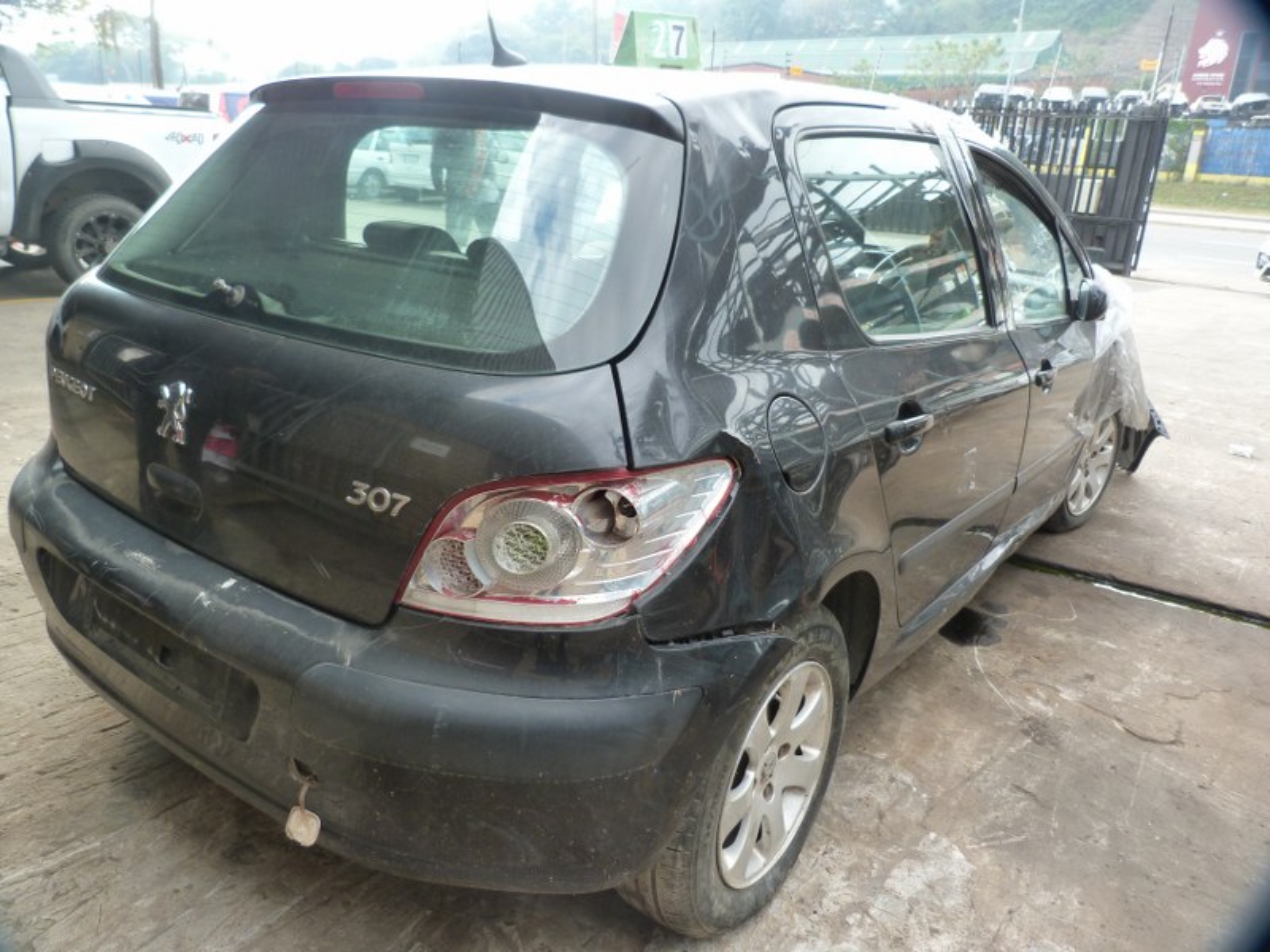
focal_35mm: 25
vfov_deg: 54.9
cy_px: 476
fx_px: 917
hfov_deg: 69.4
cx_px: 635
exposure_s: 1/80
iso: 125
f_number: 2.8
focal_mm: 4.5
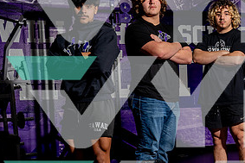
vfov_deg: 17.5
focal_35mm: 78
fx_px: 531
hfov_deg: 25.1
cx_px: 227
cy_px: 102
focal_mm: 38
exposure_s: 1/250
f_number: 8
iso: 100
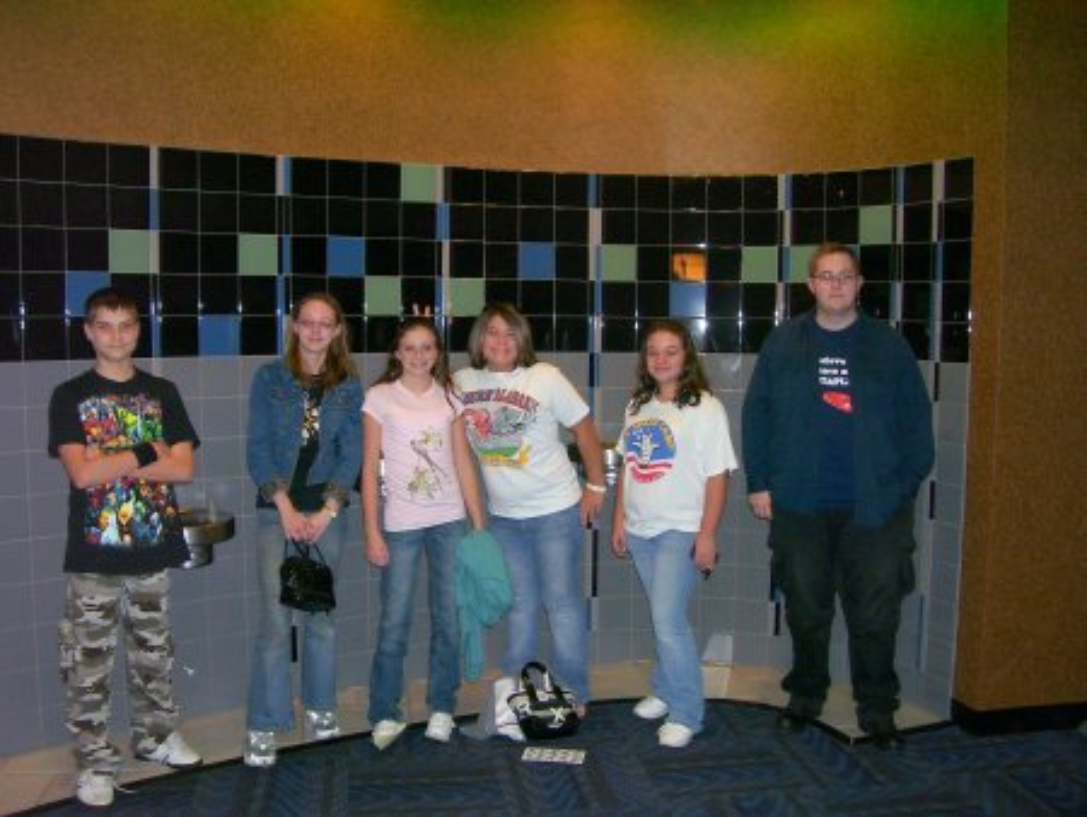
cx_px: 544
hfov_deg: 53.9
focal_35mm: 34
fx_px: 1068
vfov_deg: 41.8
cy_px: 408
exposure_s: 1/60
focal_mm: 5.6
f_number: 2.7
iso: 80
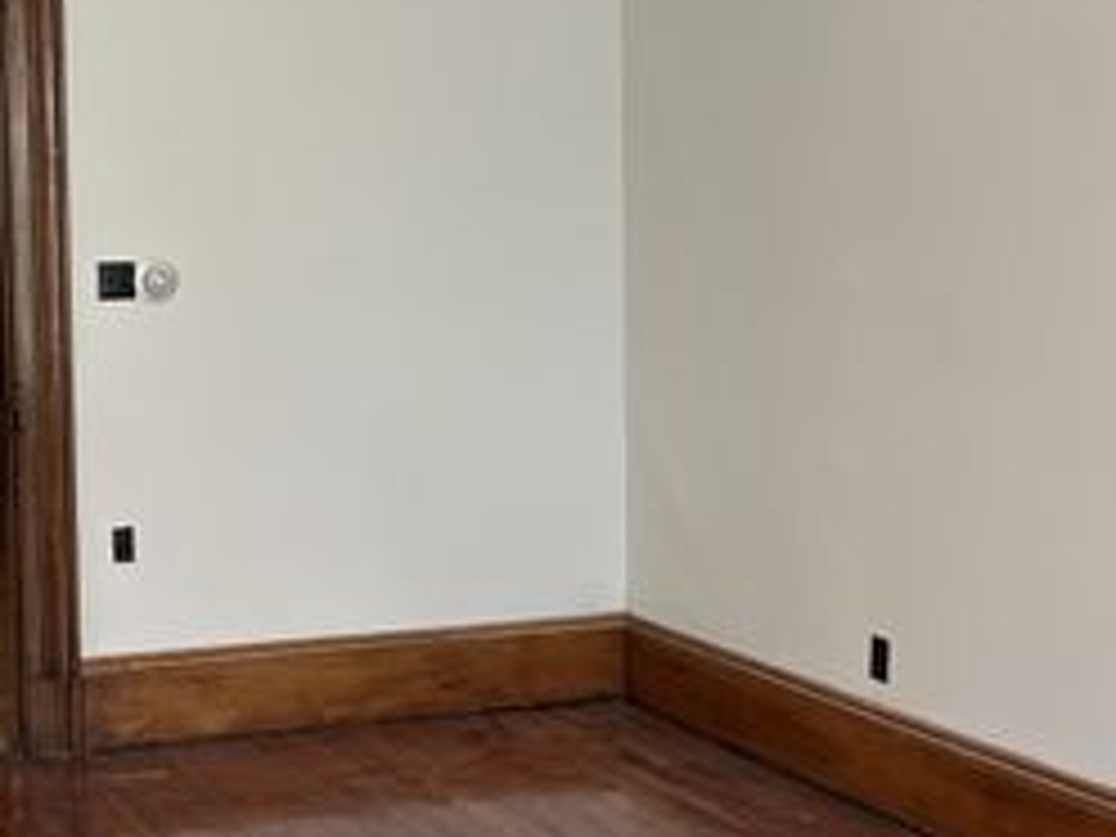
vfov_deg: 23.3
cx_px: 162
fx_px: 2031
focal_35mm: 63
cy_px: 369
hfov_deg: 29.7
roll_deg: +1.3
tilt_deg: -4.3
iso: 125
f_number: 1.5
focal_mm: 5.7
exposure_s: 1/120
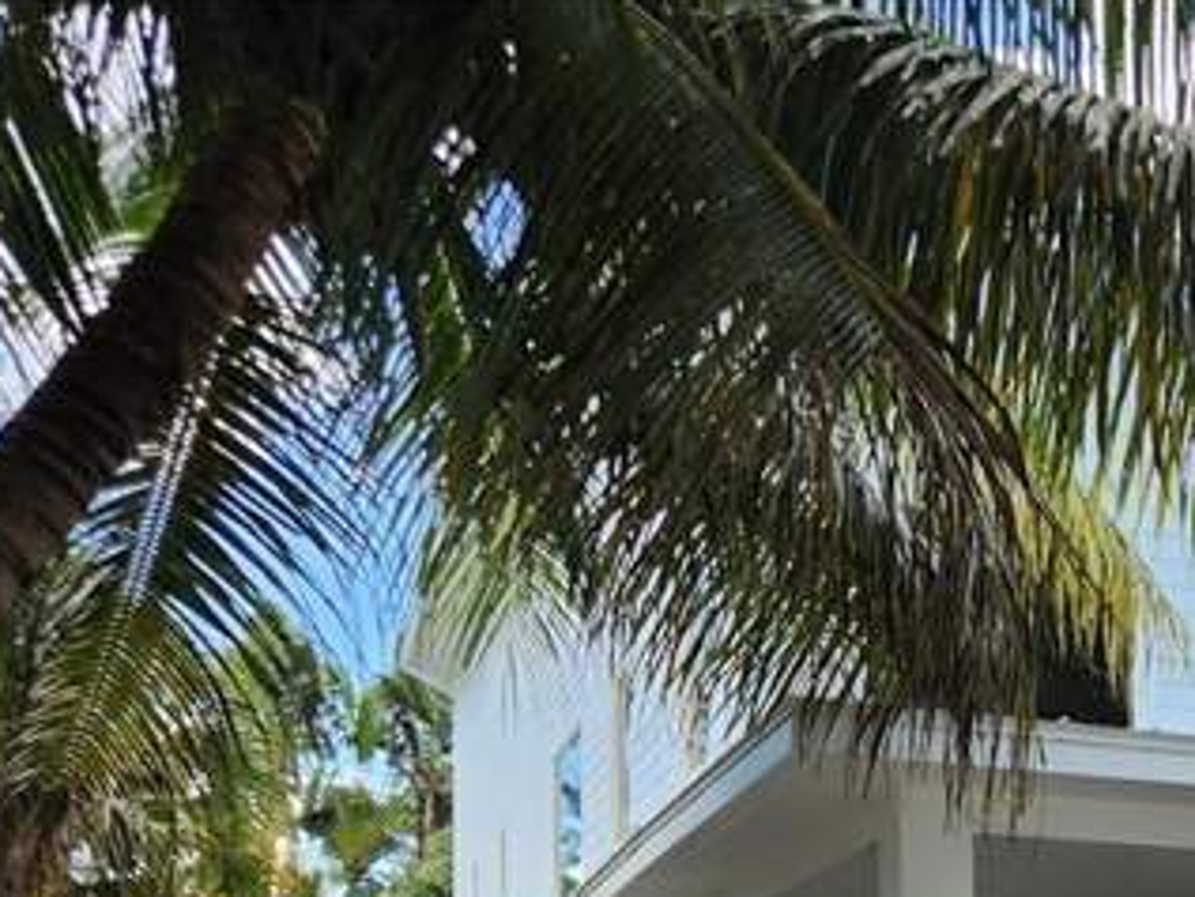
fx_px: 2003
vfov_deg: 22.9
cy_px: 1116
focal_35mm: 58
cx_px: 1154
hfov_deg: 31.1
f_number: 1.8
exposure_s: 1/355
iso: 20
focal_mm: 5.4
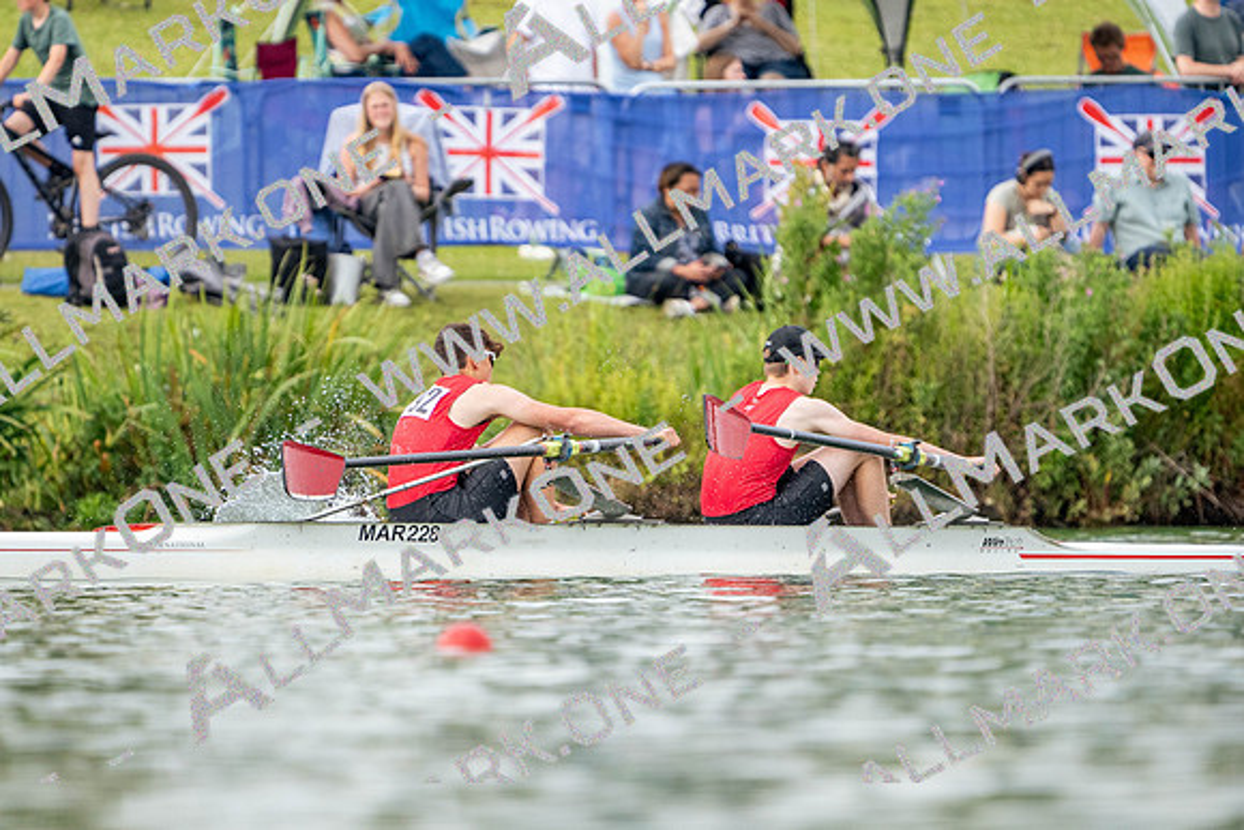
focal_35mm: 838
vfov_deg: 1.6
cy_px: 415
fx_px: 28963
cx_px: 622
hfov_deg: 2.5
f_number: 6.3
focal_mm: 559
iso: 800
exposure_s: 1/1600
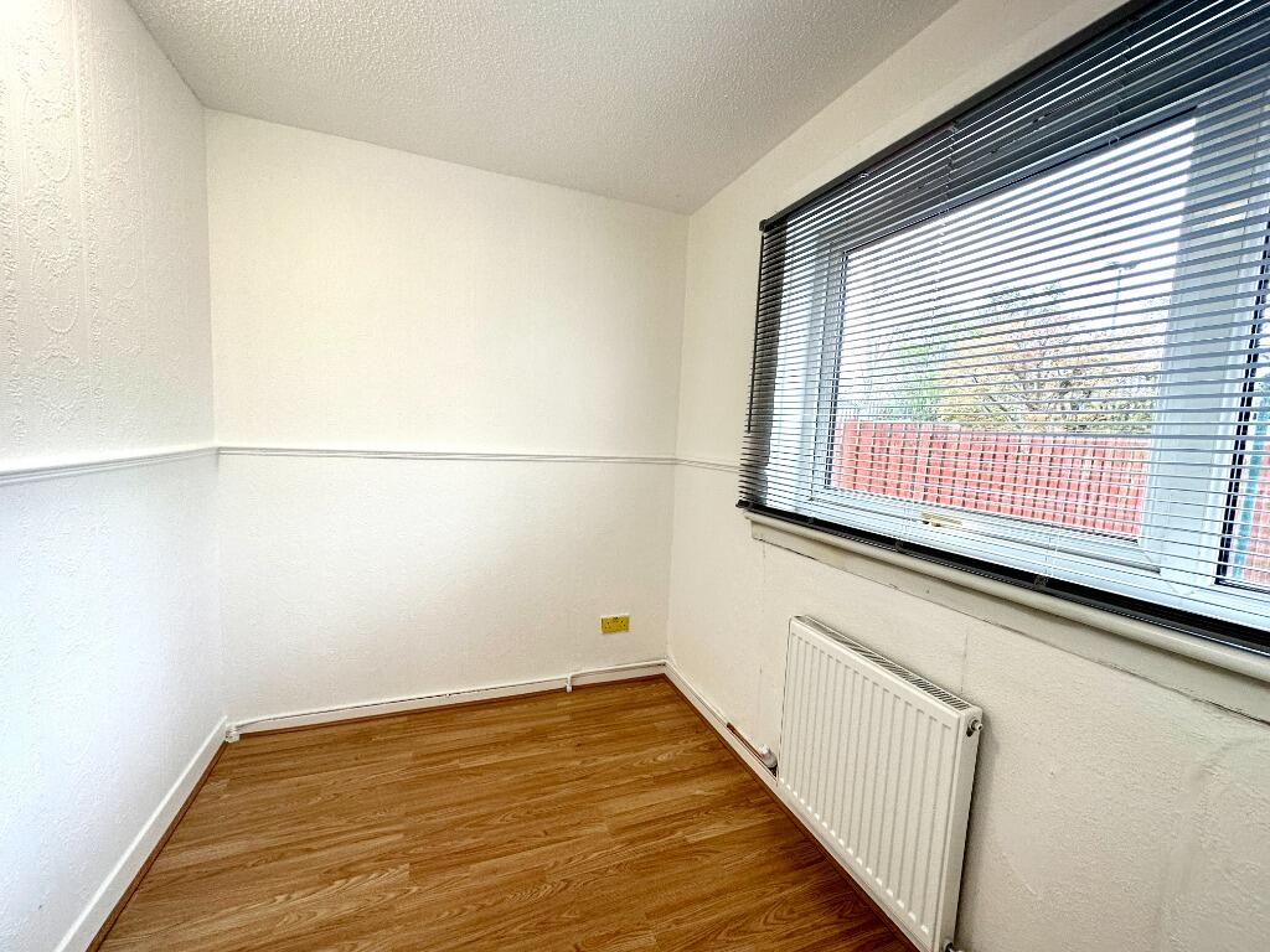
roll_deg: -2.7
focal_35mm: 14
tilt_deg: -5.7
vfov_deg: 85.7
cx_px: 635
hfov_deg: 102.1
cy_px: 476
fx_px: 514
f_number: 2.2
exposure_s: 1/100
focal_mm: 2.22
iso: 80
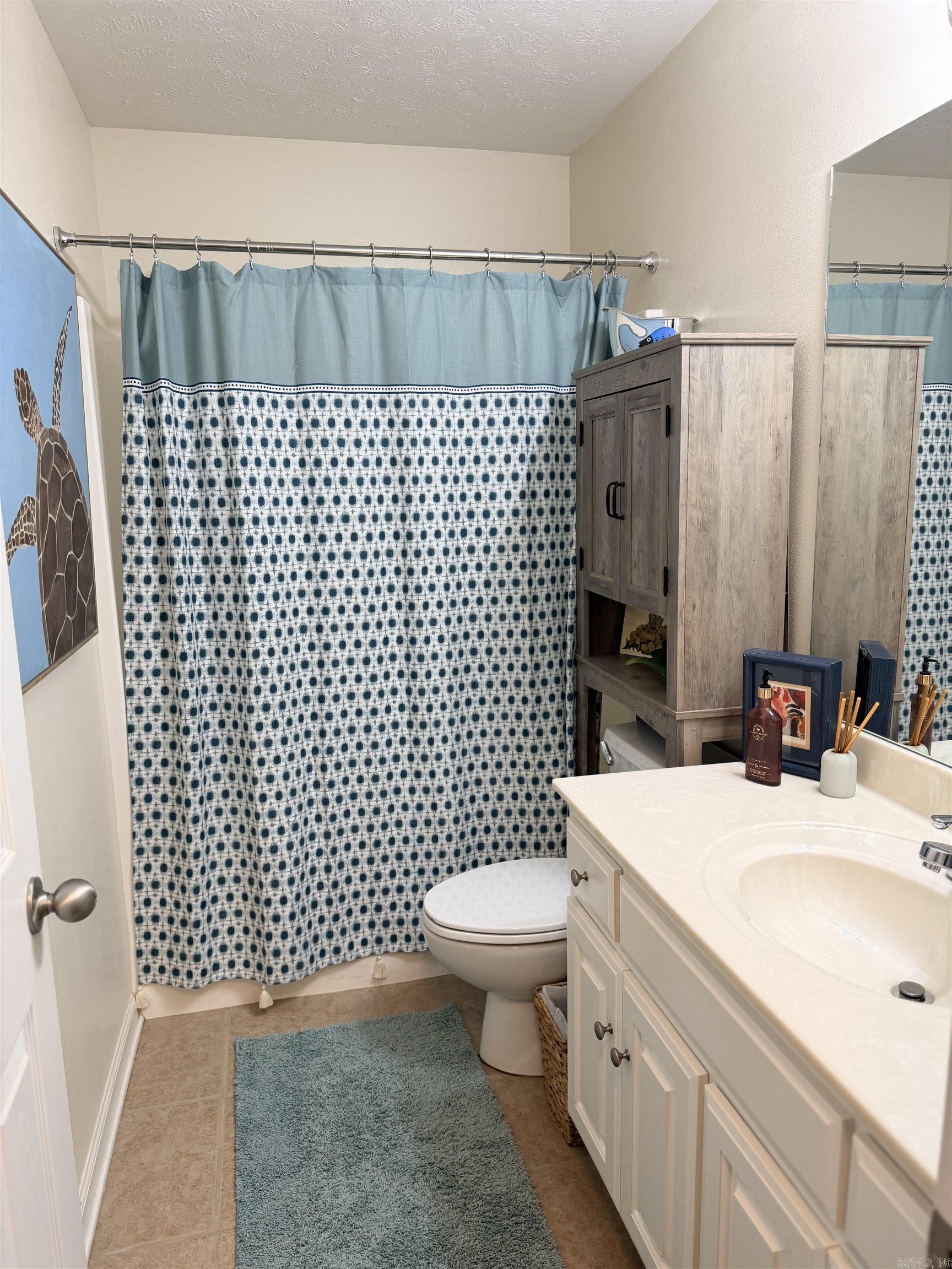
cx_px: 476
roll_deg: +1.1
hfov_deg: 56.8
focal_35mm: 24
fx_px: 880
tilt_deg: -10.2
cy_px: 634
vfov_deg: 71.6
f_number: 1.78
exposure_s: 1/120
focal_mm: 6.76
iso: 160
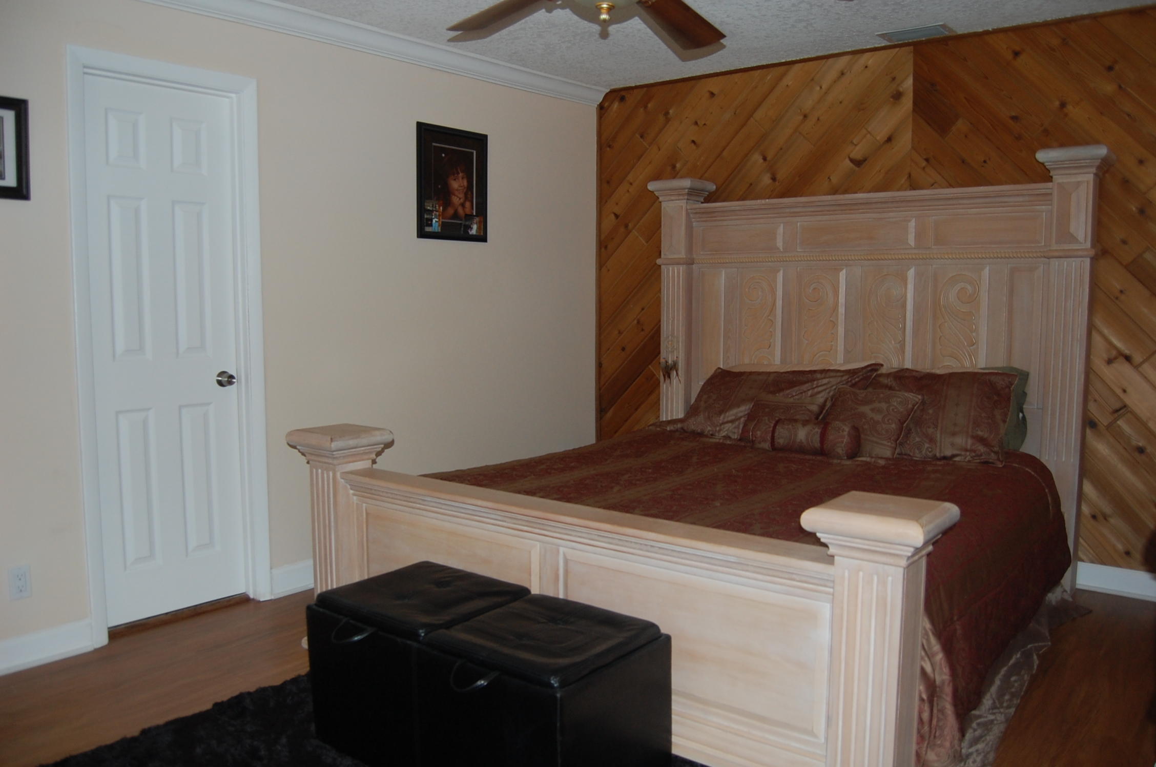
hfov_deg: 67.5
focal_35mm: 27
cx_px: 578
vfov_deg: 47.8
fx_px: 866
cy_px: 384
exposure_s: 1/60
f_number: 3.5
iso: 400
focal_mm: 18
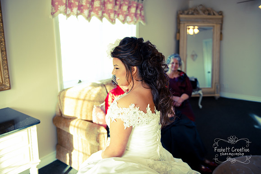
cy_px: 87
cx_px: 130
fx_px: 232
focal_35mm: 32
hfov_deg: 58.7
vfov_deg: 41.1
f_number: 2.8
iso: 200
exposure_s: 1/125
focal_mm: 32
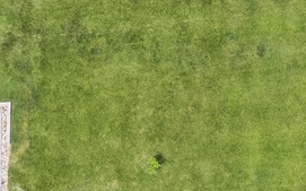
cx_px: 145
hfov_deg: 15.6
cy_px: 54
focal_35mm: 134
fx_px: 1117
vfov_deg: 9.8
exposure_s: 1/640
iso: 110
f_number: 2.8
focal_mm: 8.38
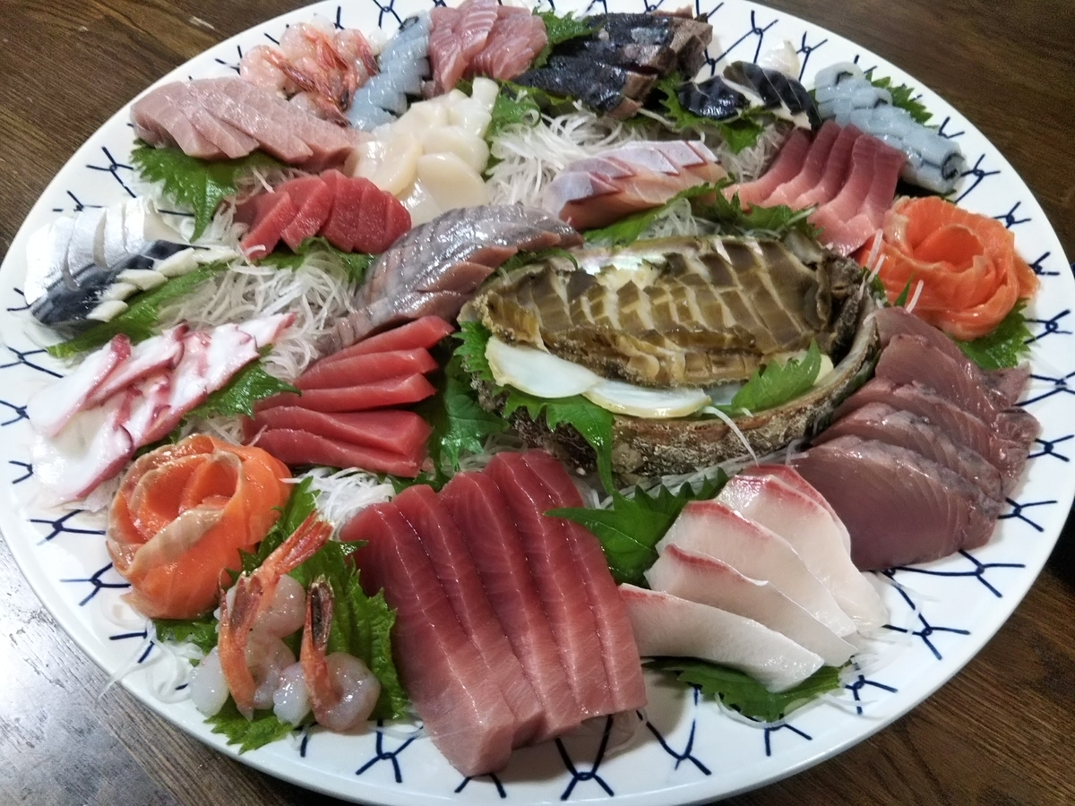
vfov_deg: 46.8
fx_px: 932
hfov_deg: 60.0
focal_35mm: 30
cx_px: 538
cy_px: 403
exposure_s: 1/30
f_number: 2.2
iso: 160
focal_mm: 4
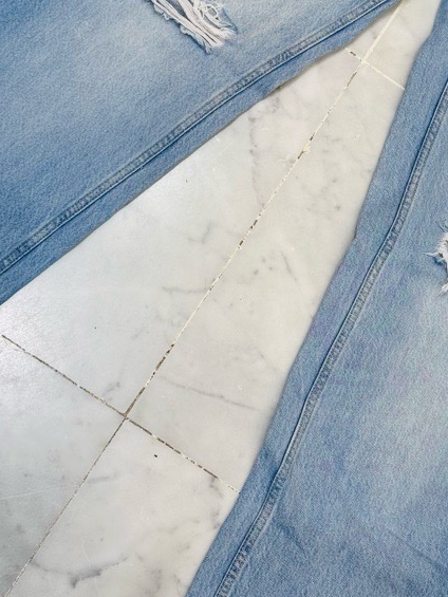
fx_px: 1466
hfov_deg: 17.3
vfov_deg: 22.9
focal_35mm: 85
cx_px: 324
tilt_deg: -74.9
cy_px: 188
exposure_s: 1/169
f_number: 1.78
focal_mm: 6.76
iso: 50
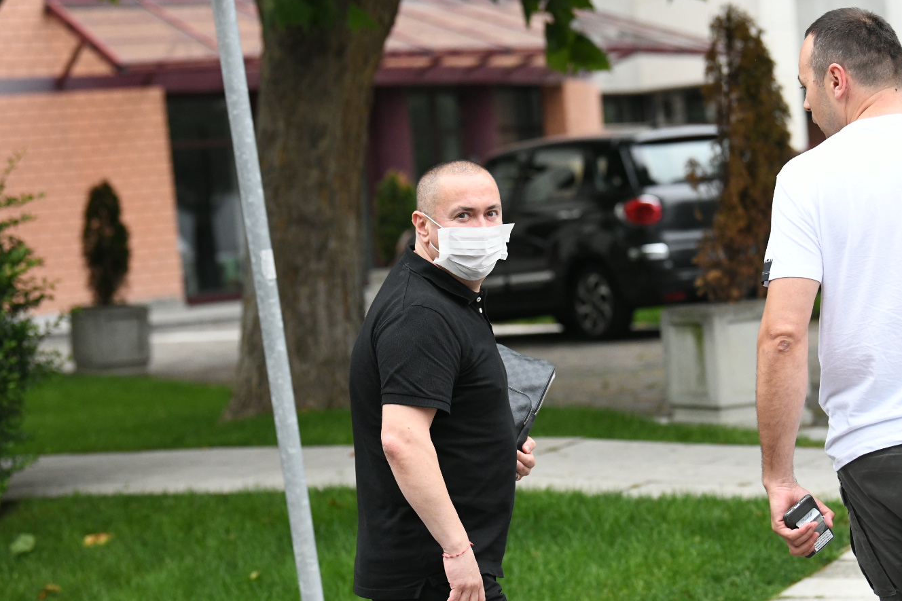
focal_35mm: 122
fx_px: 3056
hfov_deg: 16.8
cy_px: 354
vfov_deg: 11.2
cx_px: 463
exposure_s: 1/2500
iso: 3200
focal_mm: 100
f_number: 4
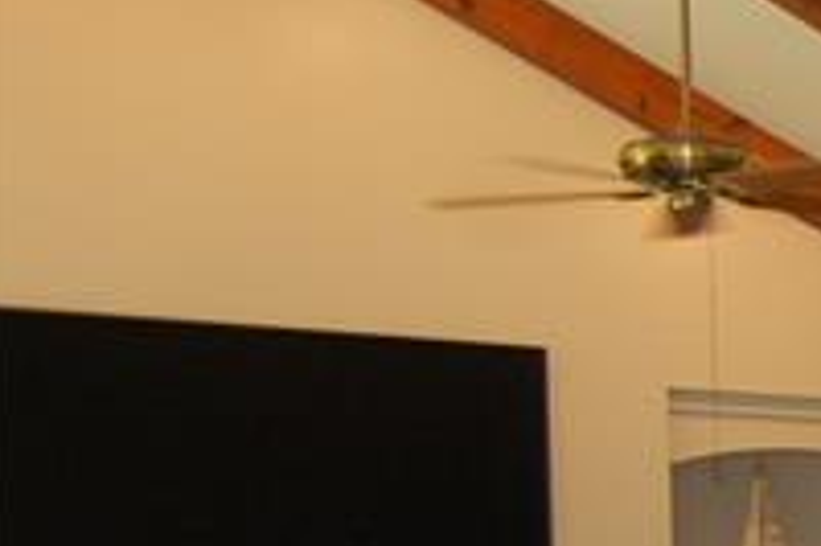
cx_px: 2085
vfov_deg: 9.6
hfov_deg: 11.6
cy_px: 854
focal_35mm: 138
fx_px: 3145
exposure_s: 1/60
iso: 400
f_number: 3.5
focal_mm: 18
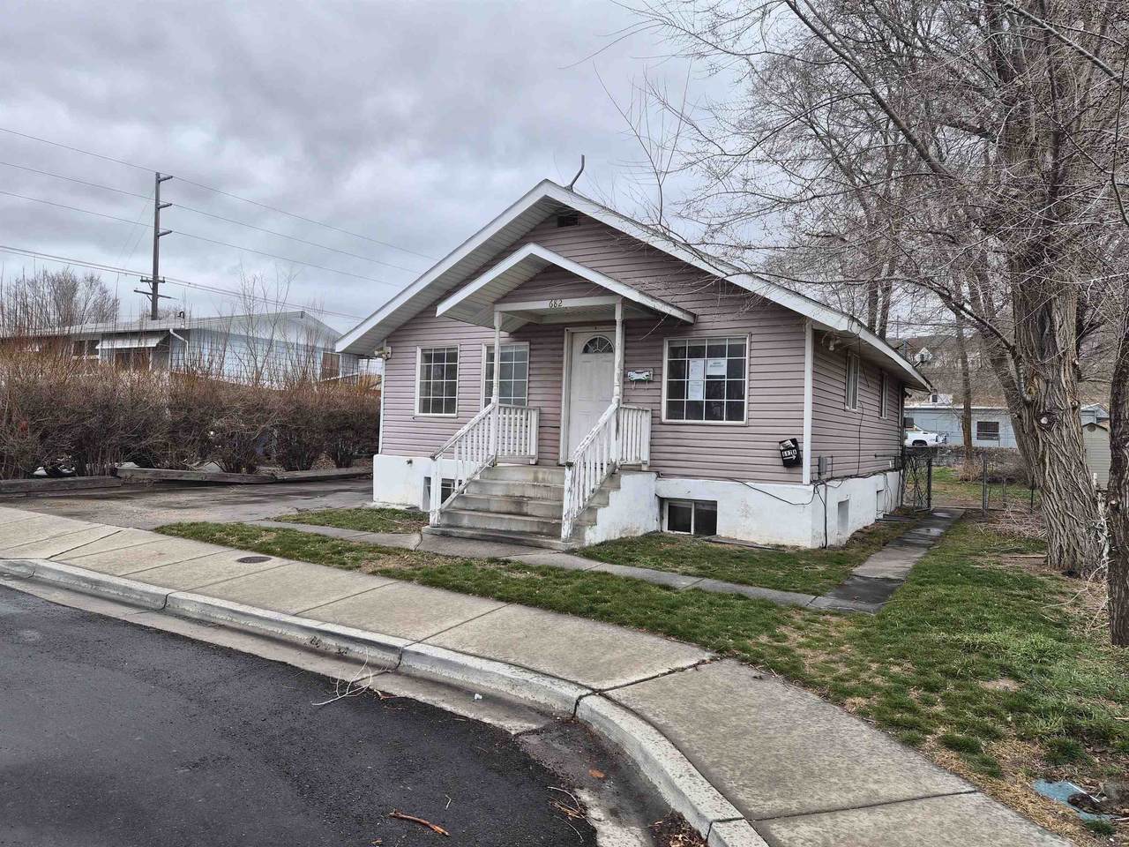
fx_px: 750
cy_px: 424
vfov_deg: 58.9
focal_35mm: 23
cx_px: 564
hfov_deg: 73.9
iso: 80
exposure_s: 1/738
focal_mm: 5.4
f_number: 1.8
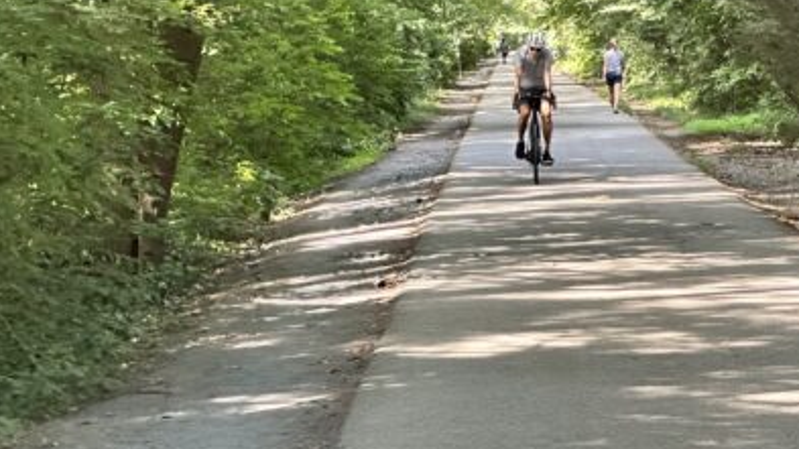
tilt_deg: -0.4
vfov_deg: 7.4
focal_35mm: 164
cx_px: 602
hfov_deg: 13.1
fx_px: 3474
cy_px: 41
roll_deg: +1.4
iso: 250
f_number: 2.8
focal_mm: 9
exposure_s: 1/76
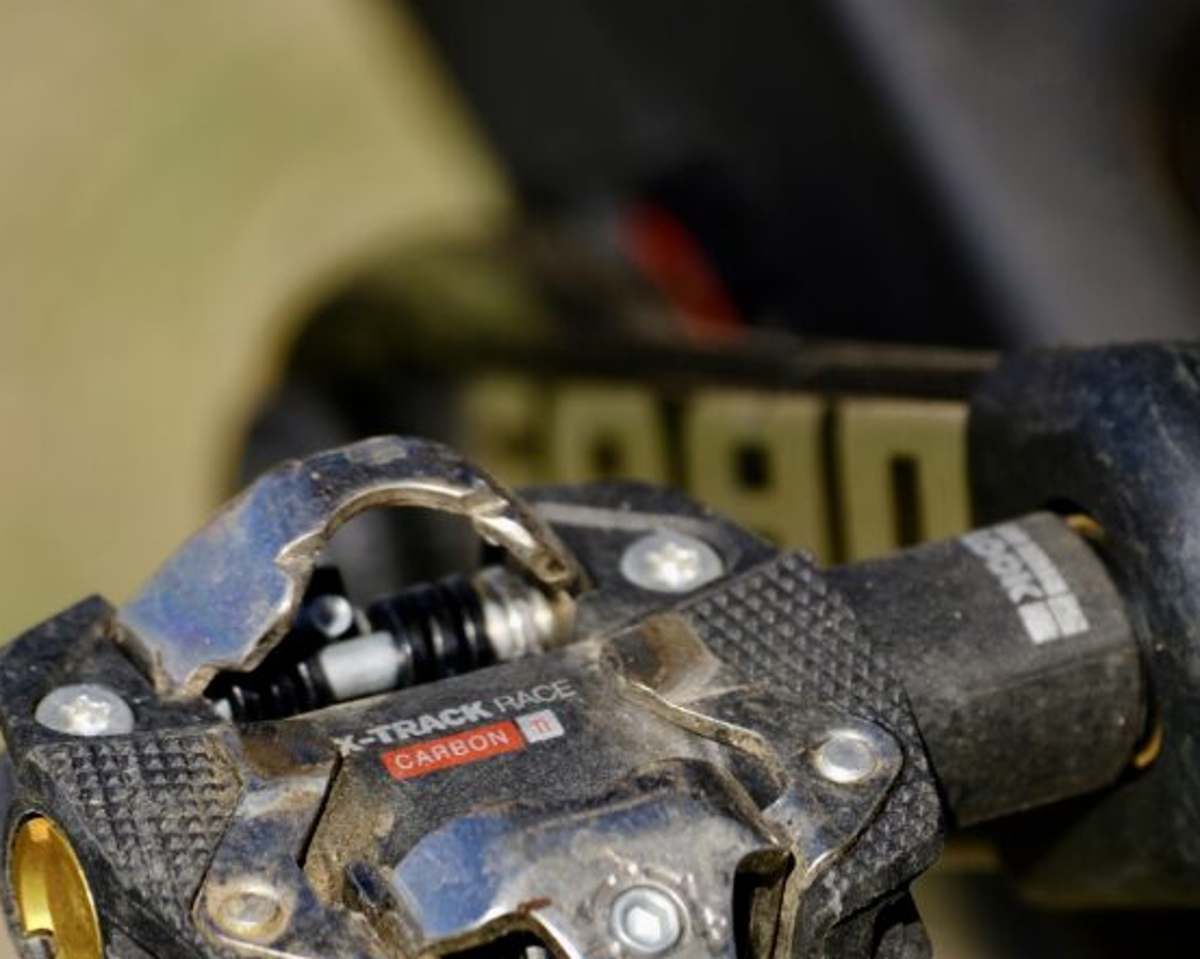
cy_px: 535
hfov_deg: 2.5
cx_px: 788
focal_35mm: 782
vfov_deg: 2.0
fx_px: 27763
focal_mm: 300
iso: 200
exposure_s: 1/1000
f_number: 5.6
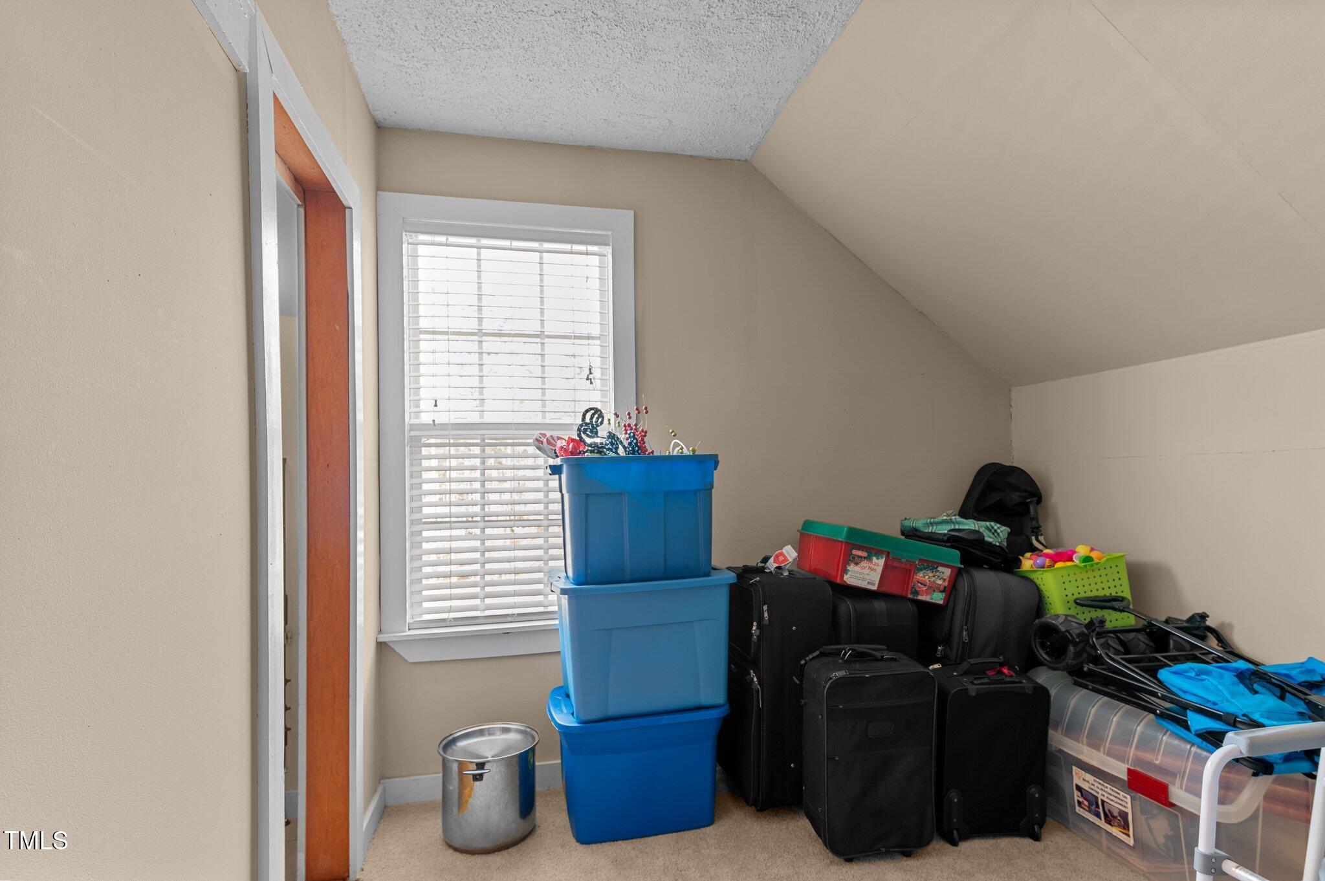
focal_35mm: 19
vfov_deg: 64.5
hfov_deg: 87.0
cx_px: 662
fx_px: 699
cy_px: 440
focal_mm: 19
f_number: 6.3
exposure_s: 1/2
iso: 400
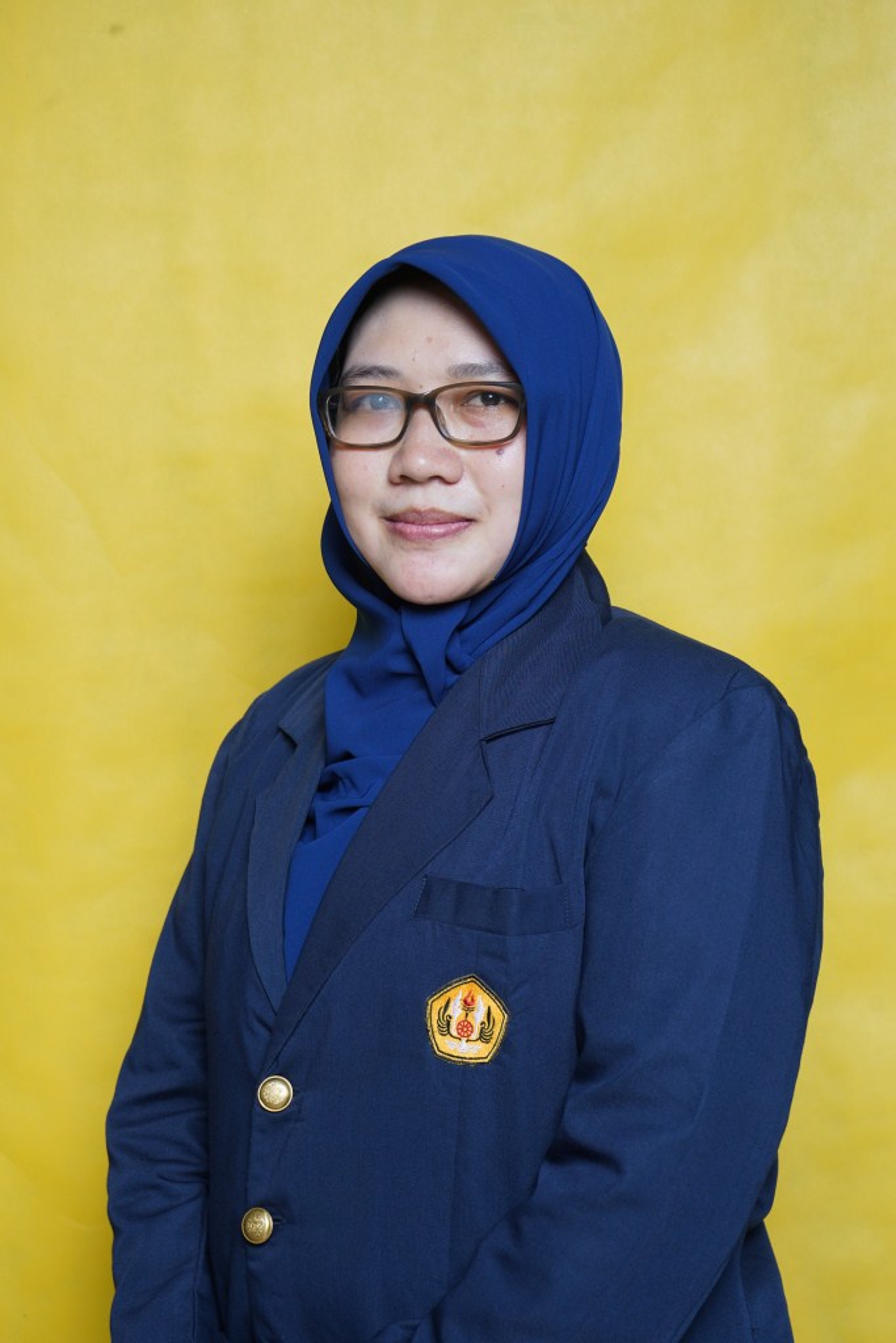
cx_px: 448
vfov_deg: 28.8
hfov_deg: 19.5
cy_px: 672
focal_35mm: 70
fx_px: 2612
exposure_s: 1/200
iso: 200
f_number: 7.1
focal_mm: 70
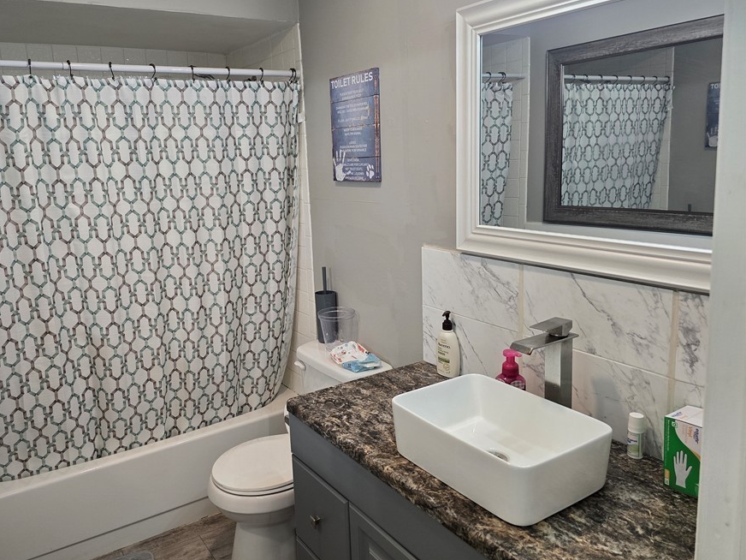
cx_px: 312
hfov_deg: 64.9
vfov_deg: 51.3
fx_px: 582
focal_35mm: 27
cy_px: 254
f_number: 1.7
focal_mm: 6.3
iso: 160
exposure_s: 1/120
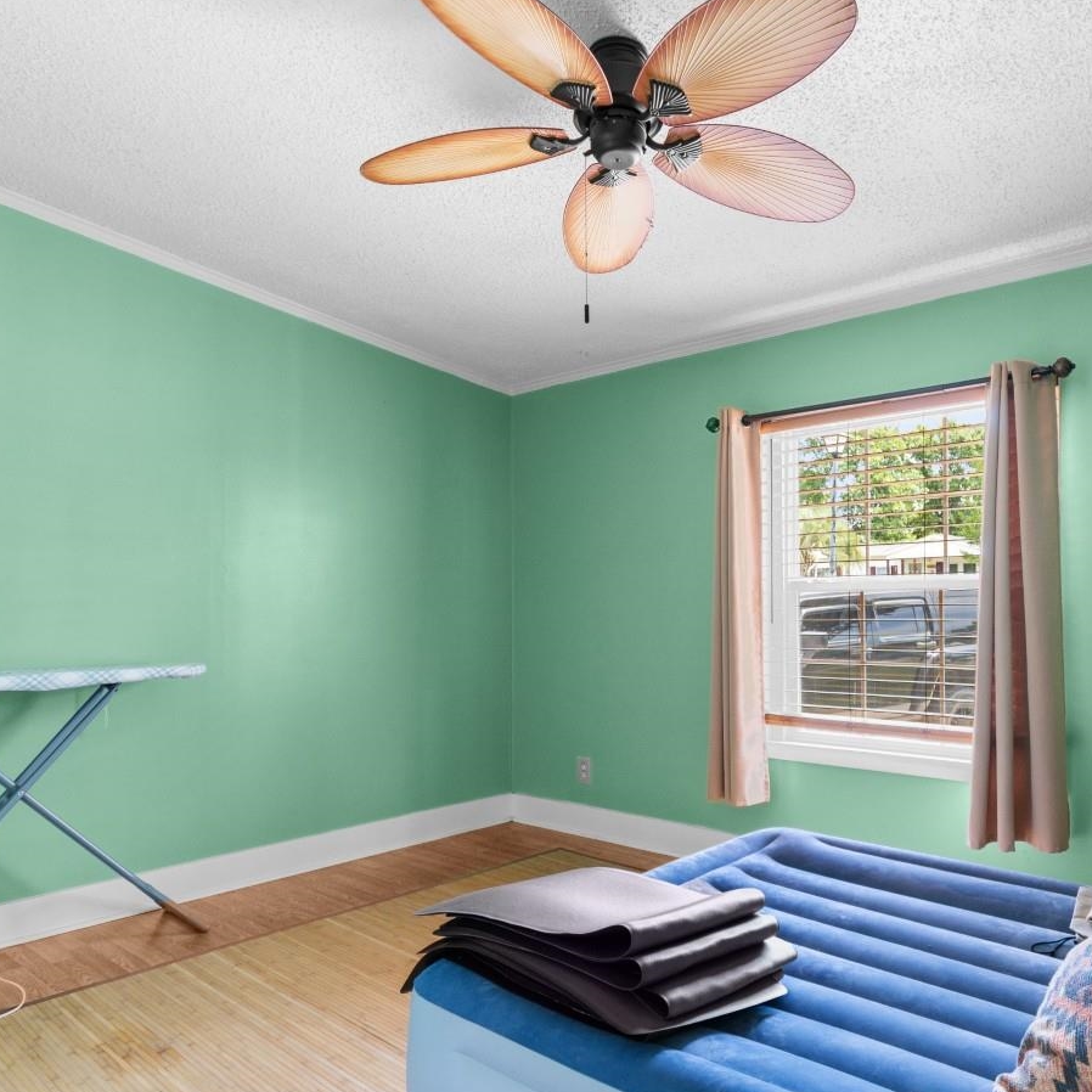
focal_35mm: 23
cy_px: 590
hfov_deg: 66.8
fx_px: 821
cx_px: 641
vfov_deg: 67.2
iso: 100
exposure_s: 1/5
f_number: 4.5
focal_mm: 10
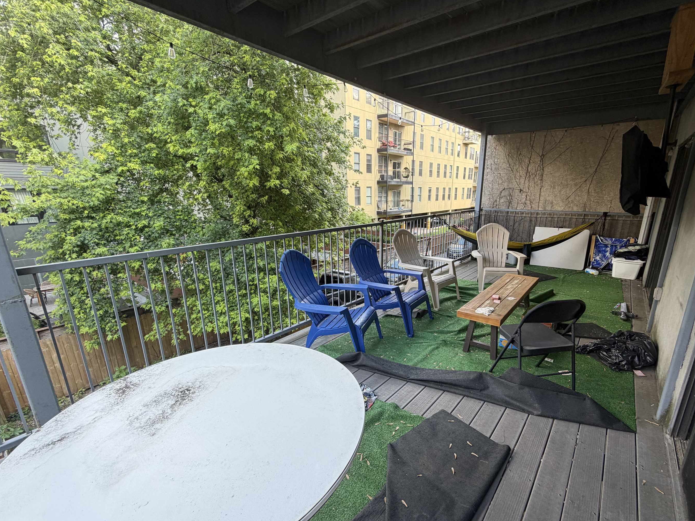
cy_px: 279
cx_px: 382
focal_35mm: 16
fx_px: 321
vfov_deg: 78.0
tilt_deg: -15.8
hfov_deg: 94.2
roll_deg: -0.2
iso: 64
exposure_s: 1/121
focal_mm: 2.22
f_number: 2.2
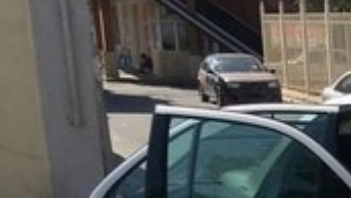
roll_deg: -1.8
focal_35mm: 121
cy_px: 397
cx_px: 669
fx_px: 1127
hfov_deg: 14.9
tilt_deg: -16.8
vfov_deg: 9.4
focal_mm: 4.15
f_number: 2.2
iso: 25
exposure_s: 1/1789
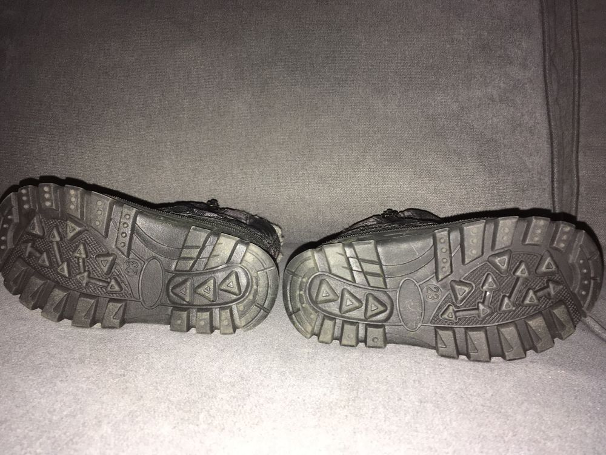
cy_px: 228
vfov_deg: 48.2
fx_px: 508
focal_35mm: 29
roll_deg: -3.9
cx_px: 303
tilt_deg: -8.6
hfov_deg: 61.7
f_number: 2.2
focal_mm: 4.15
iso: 40
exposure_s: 1/17
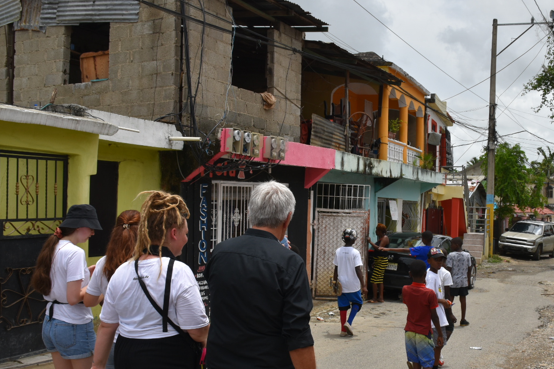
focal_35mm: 41
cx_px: 321
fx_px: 631
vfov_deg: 32.6
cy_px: 205
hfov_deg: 47.2
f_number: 10
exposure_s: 1/400
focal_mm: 20
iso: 200
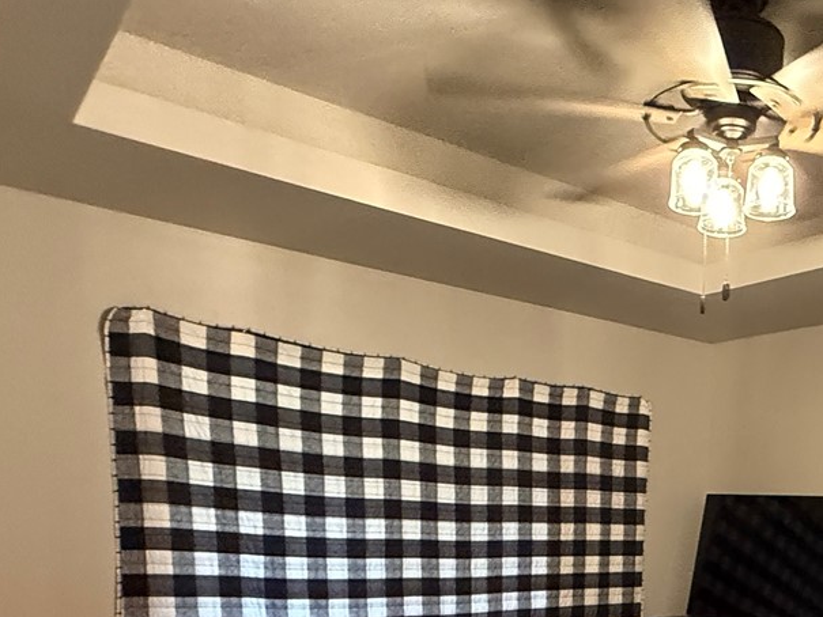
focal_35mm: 37
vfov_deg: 35.1
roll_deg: -2.3
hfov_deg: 45.8
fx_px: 880
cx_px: 728
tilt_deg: -5.9
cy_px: 617
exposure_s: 1/60
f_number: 2.2
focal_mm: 2.22
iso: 800
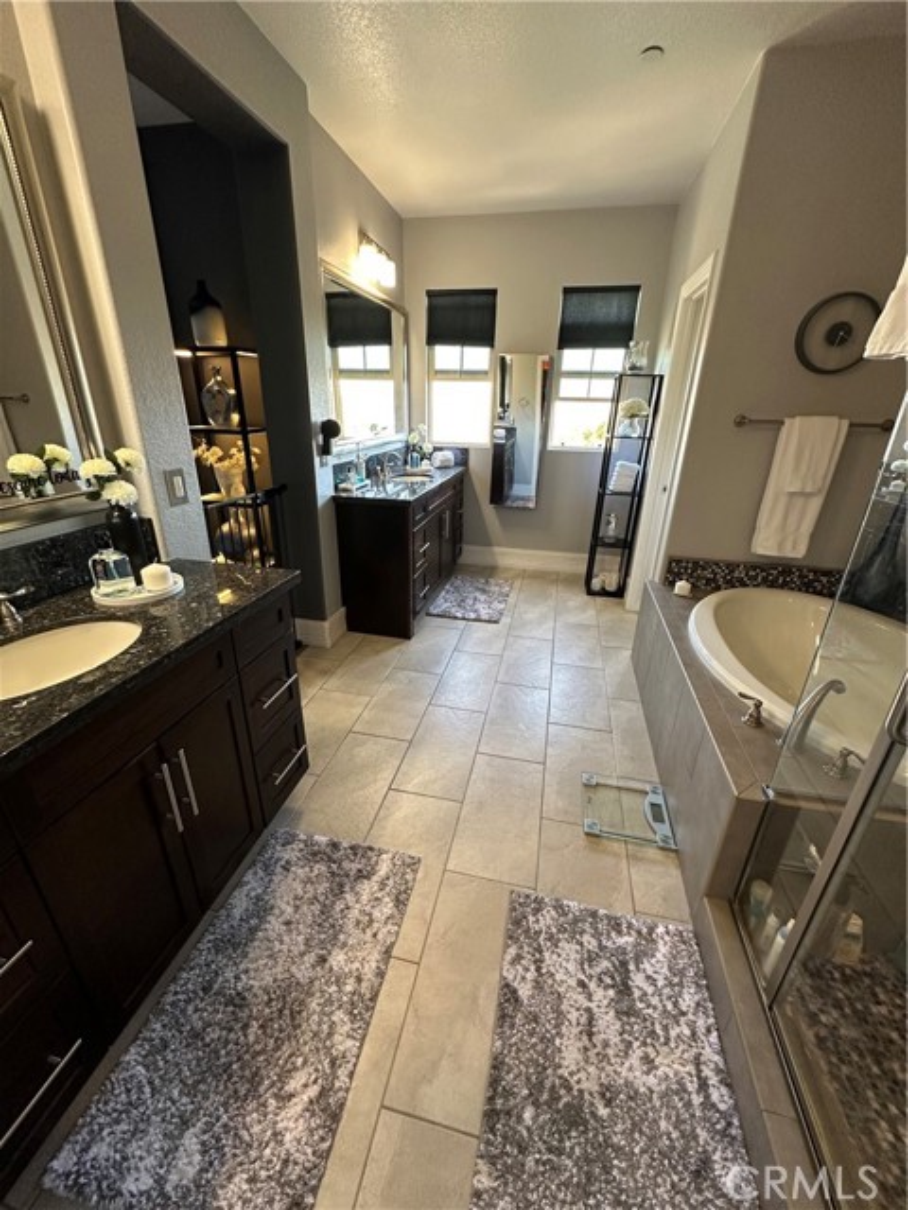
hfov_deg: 85.7
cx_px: 454
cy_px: 605
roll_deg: -1.8
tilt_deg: -22.0
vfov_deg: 102.1
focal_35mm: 14
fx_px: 490
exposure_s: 1/60
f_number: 2.2
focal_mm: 2.22
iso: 200
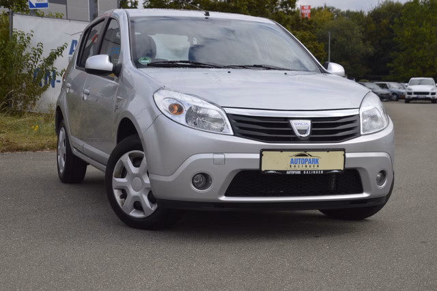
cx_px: 218
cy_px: 146
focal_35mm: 68
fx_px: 819
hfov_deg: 29.9
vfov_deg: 20.1
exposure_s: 1/250
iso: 100
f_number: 8
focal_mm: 45
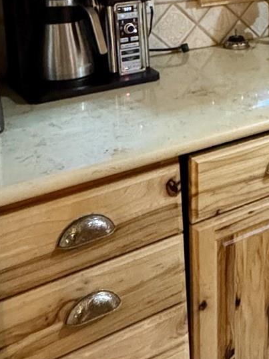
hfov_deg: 21.7
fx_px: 622
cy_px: 14
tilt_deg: -10.2
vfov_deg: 30.3
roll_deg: +0.2
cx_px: 360
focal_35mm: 60
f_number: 2.2
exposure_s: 1/60
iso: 1250
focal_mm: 2.22
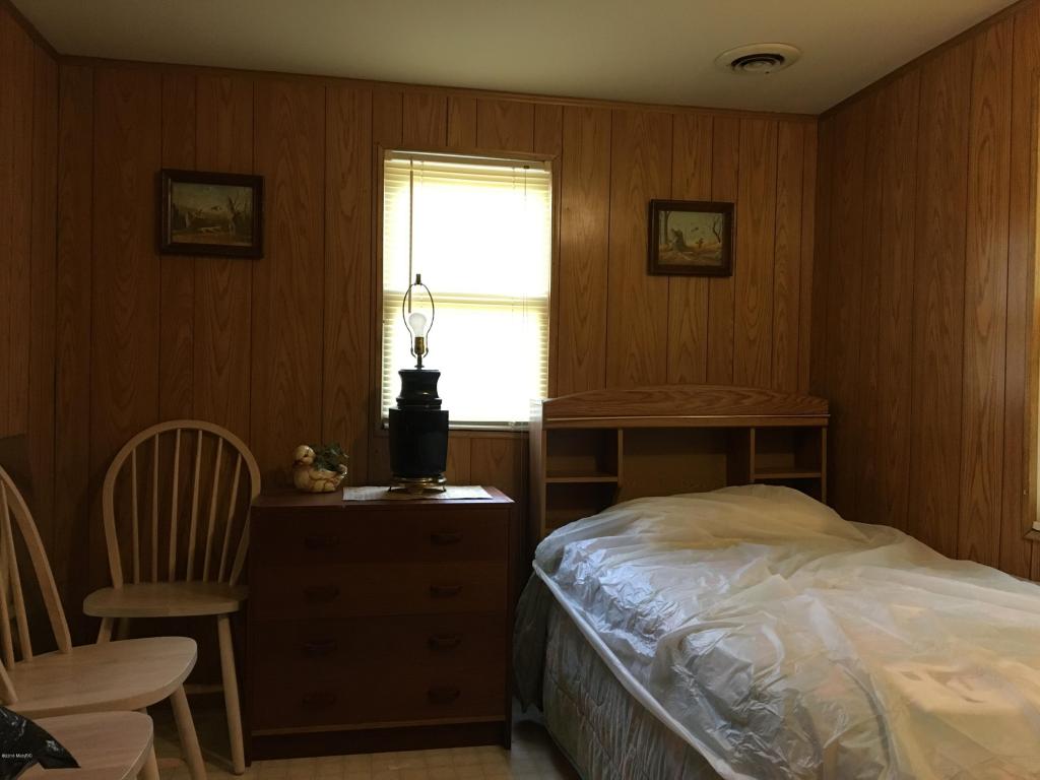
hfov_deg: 61.7
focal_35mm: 29
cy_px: 390
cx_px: 520
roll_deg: -1.1
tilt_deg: -1.1
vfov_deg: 48.2
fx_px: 871
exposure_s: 1/30
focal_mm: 4.15
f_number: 2.2
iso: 160
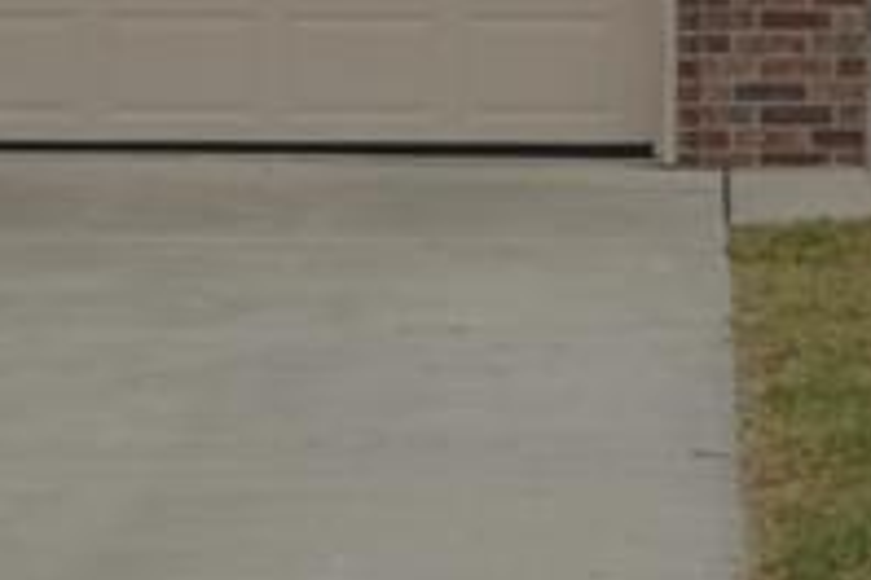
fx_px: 5070
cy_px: -411
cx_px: 801
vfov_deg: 6.4
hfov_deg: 9.8
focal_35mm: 210
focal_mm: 27
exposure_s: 1/640
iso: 100
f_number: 4
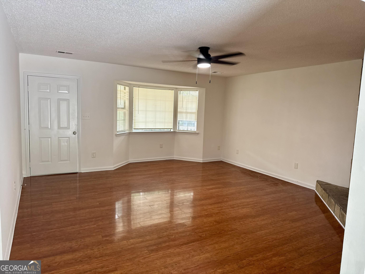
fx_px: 253
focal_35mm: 24
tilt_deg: -6.1
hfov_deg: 71.6
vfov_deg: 56.8
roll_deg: -2.3
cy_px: 137
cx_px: 182
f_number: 1.78
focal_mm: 6.76
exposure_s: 1/60
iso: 125
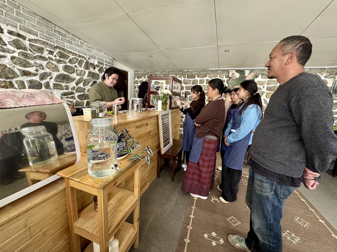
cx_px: 168
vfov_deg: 85.7
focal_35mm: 14
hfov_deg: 102.1
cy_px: 126
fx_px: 136
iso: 200
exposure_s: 1/99
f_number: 2.2
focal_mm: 2.22
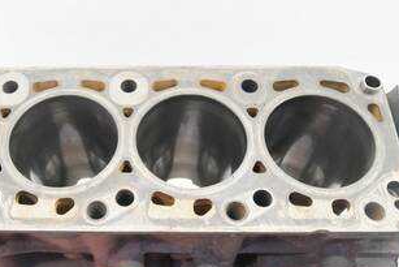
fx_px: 432
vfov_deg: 33.5
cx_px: 139
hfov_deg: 48.8
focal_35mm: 39
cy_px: 203
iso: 500
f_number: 3.5
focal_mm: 12
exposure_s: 1/60
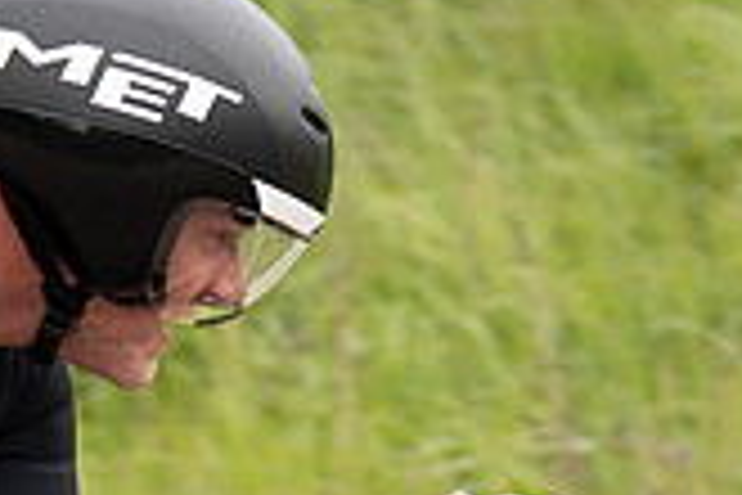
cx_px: -98
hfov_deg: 1.0
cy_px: 392
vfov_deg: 0.7
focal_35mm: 2035
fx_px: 41940
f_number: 4
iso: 320
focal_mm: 200
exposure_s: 1/1000
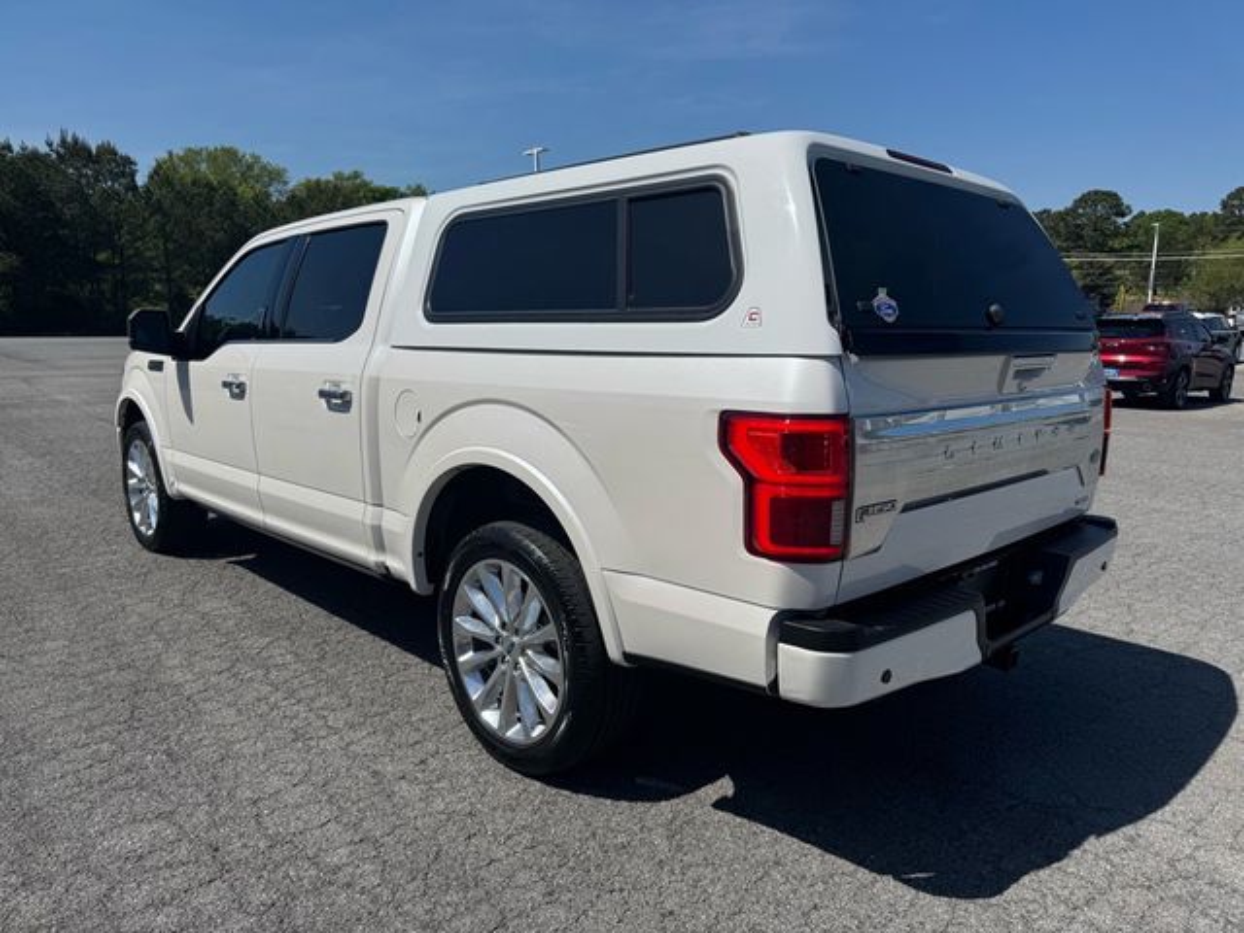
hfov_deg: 71.6
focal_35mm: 24
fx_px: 862
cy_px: 466
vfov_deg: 56.8
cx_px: 622
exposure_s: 1/10417
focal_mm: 6.76
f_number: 1.78
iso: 80
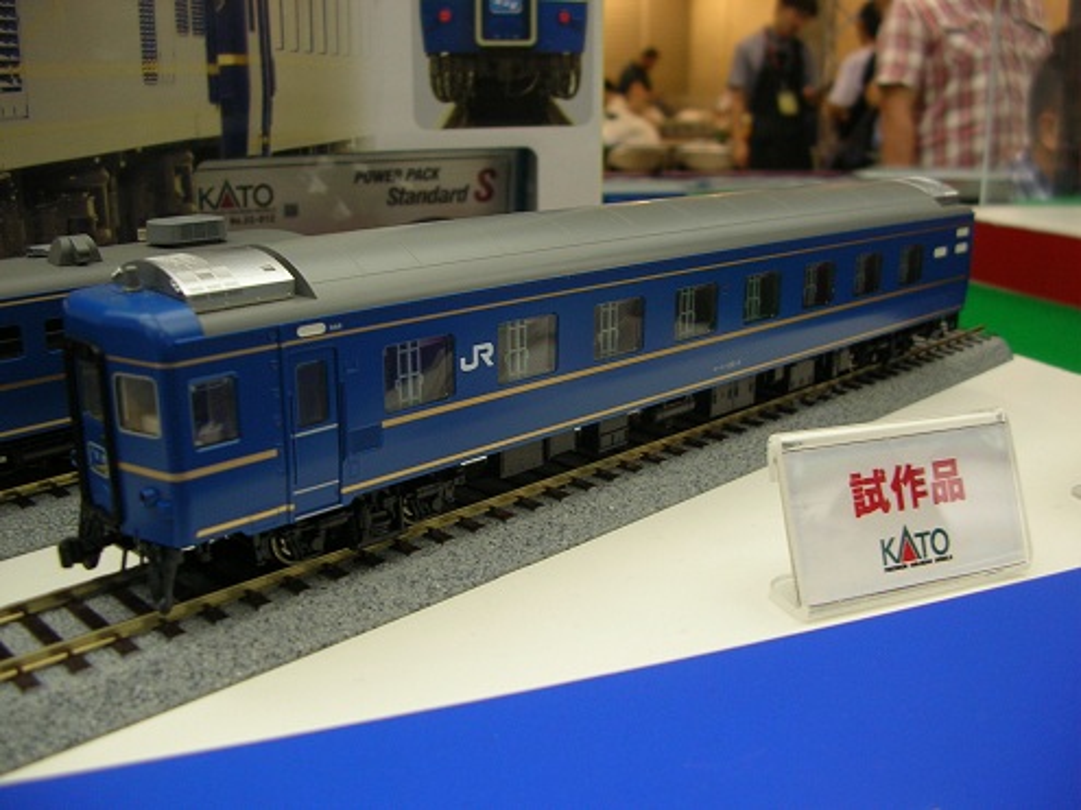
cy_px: 405
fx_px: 1093
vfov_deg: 40.7
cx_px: 540
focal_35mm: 35
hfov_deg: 52.6
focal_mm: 5.8
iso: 50
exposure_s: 1/18.6
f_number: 2.8
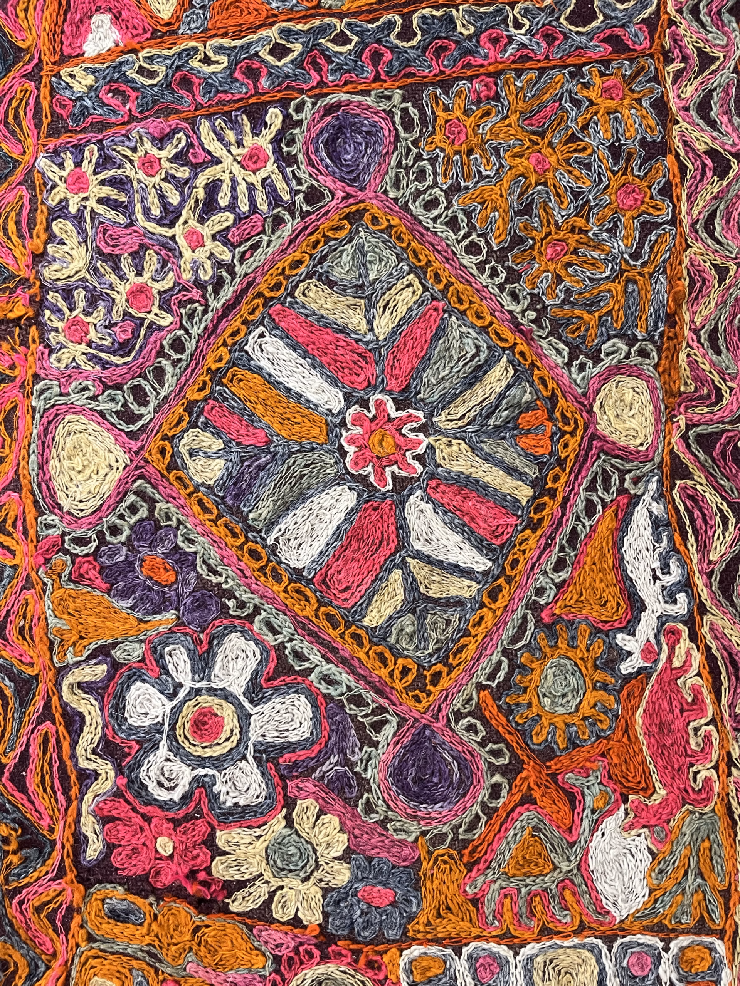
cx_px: 370
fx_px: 741
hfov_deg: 53.1
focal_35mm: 26
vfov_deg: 67.3
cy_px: 493
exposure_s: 1/60
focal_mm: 5.1
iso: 500
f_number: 1.6
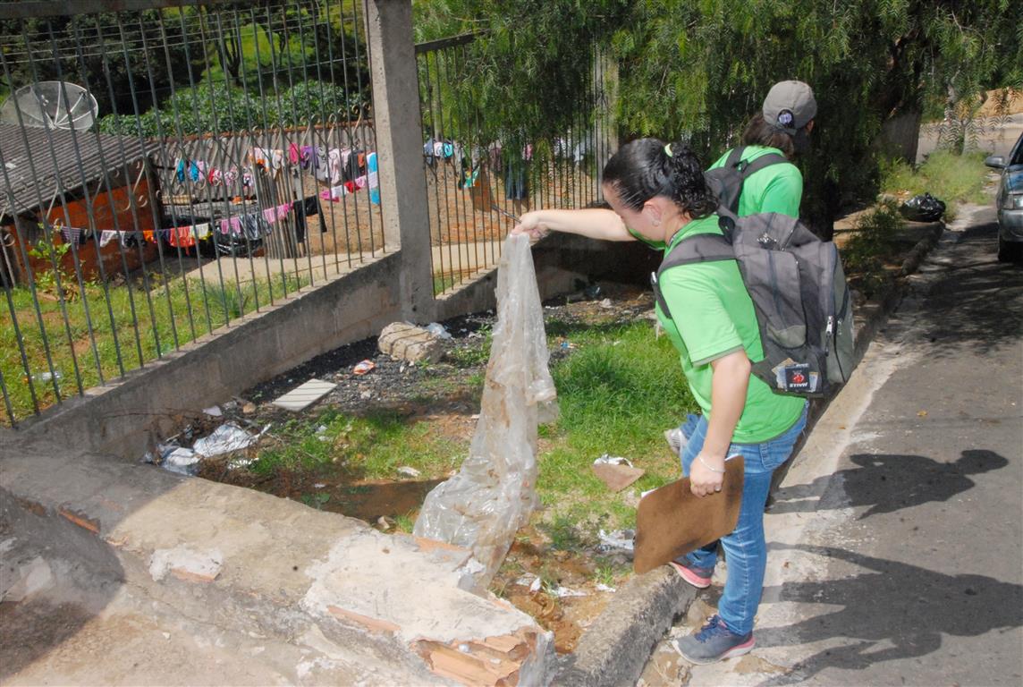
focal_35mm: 33
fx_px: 940
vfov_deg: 40.1
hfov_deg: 57.1
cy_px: 344
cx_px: 512
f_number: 22
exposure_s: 1/250
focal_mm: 22
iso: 800
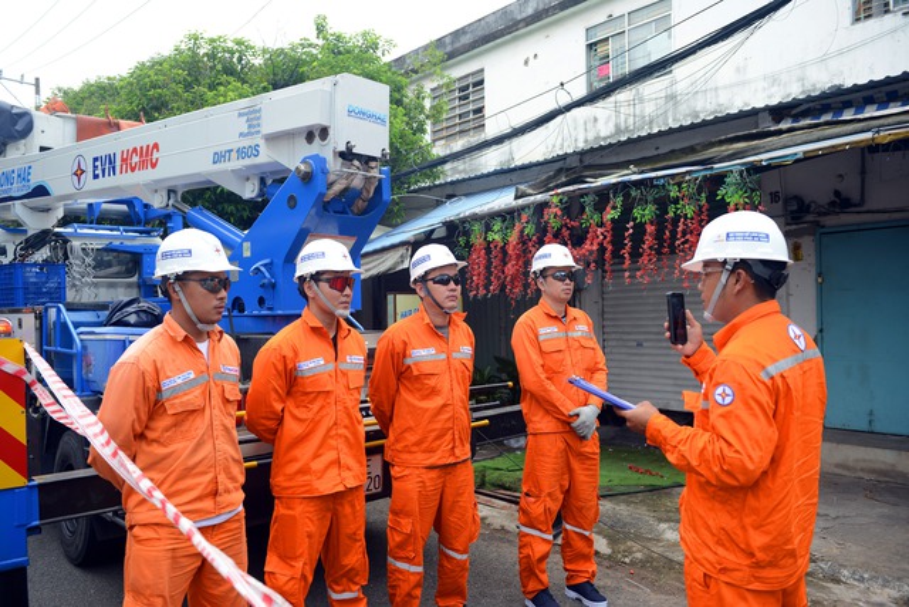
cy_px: 304
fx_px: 732
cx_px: 454
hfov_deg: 63.6
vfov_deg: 45.0
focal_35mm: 29
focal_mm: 29
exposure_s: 1/200
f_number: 3.5
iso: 200
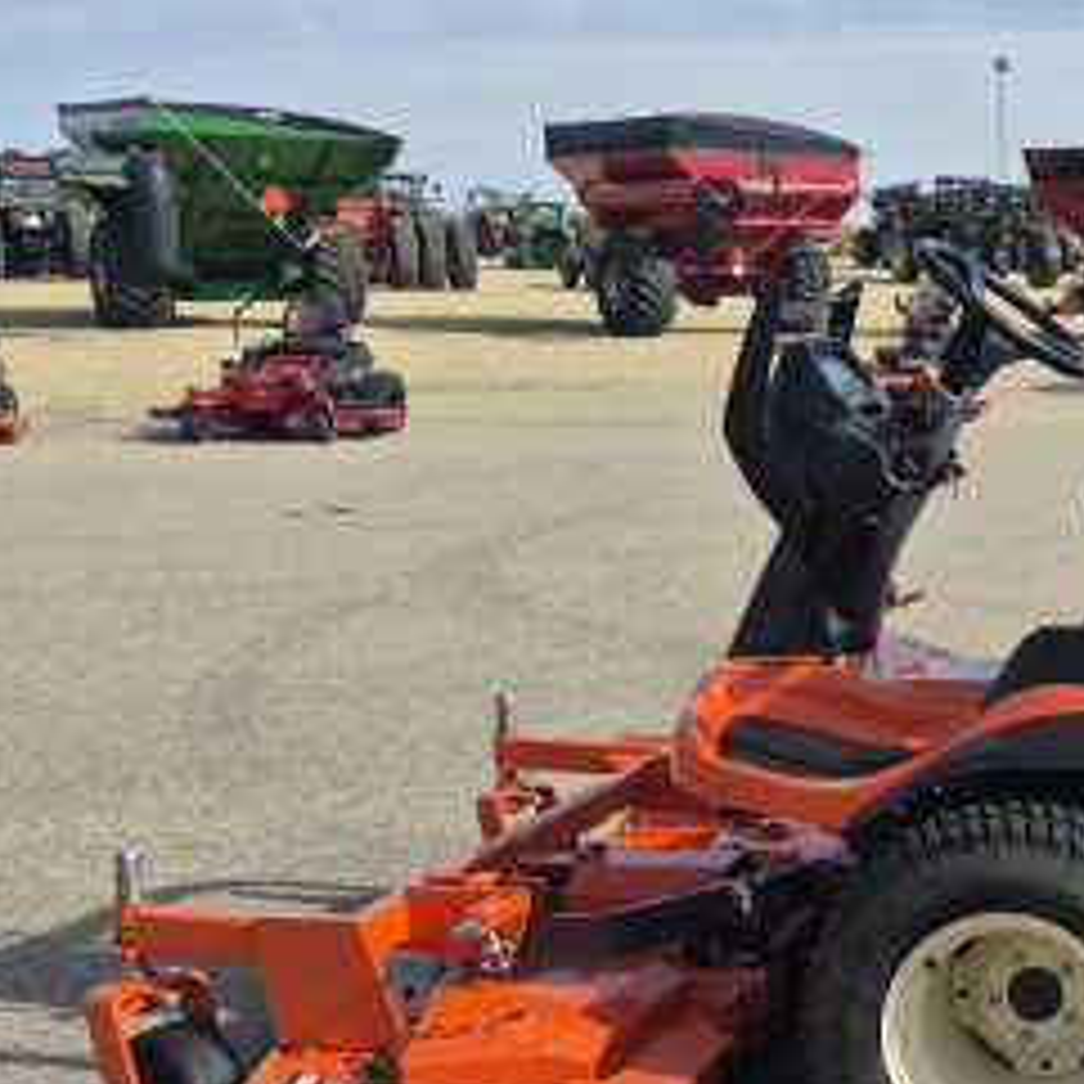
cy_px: 535
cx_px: 1273
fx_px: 1913
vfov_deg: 31.6
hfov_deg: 28.0
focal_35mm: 54
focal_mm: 5.4
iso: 80
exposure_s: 1/6128
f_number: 1.8
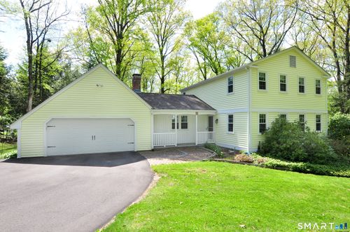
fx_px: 167
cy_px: 116
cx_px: 175
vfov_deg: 69.5
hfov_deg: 92.5
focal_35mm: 17
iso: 320
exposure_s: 1/250
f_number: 8
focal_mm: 11.5
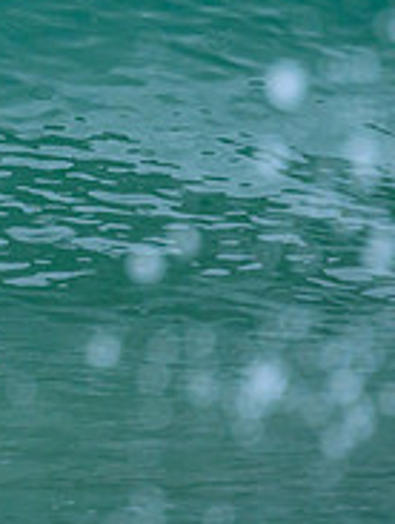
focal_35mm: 2335
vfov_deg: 0.8
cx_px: -268
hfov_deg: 0.6
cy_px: -63
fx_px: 35403
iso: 1100
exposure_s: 1/2000
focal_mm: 560
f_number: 8
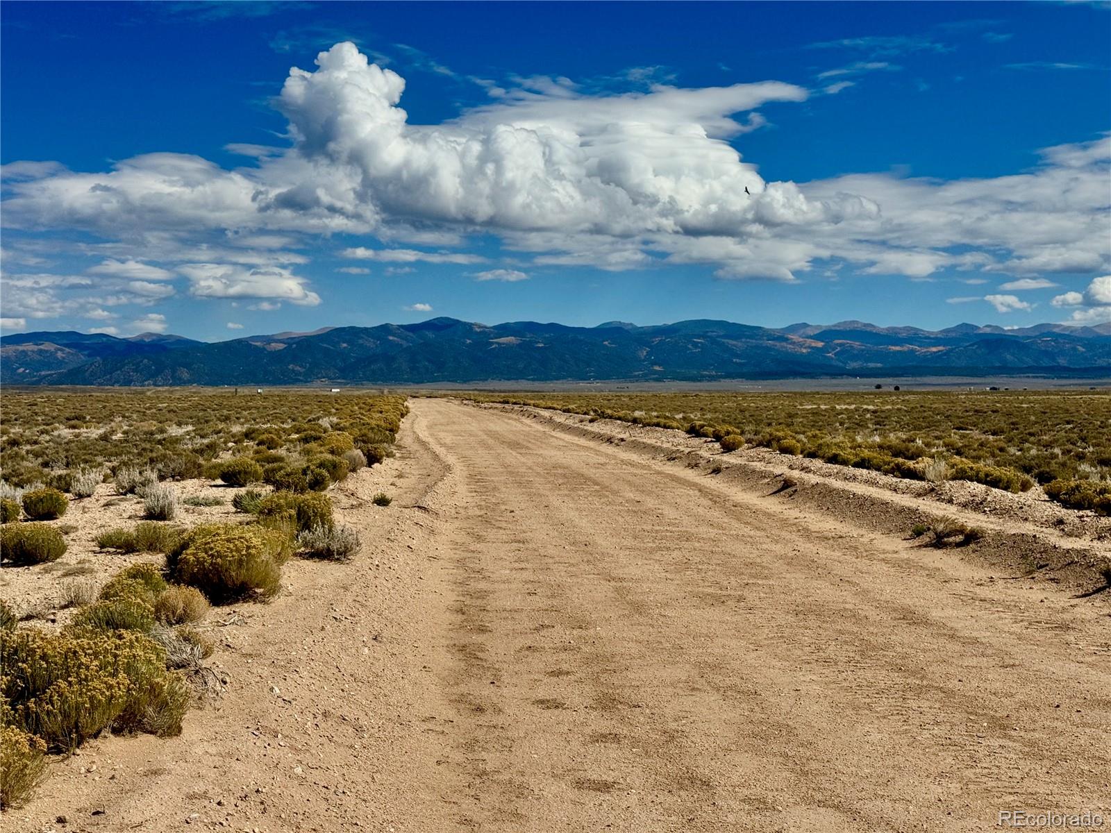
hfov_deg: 39.7
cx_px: 556
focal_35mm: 48
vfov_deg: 30.3
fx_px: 1541
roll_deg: -1.1
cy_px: 416
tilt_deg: -2.0
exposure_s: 1/10526
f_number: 1.78
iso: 64
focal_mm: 6.76
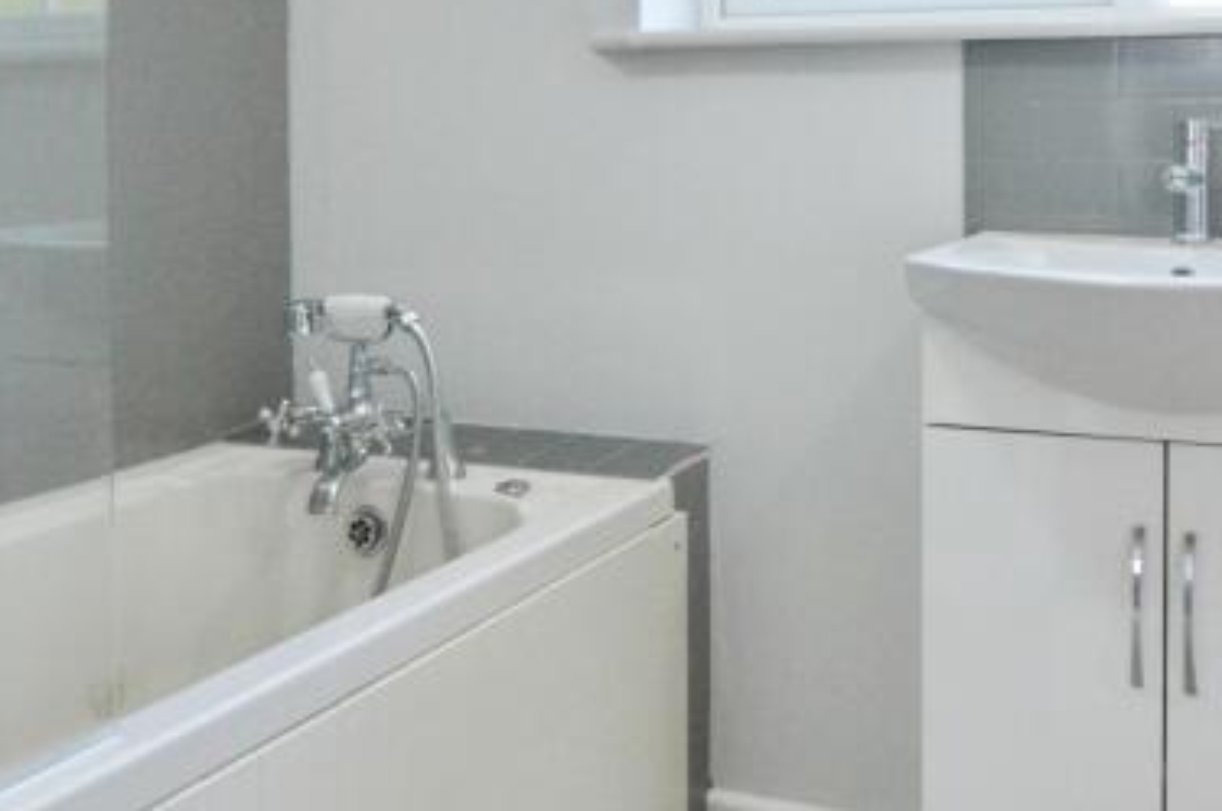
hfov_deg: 46.8
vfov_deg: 31.2
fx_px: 1390
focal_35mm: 41
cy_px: 99
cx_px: 805
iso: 3200
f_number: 7.1
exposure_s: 1/200
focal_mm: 10
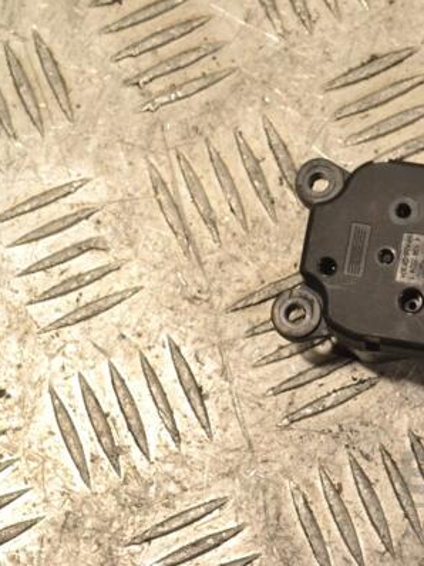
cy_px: 283
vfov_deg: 16.5
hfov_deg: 12.3
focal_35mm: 120
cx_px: 374
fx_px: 1957
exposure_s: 1/400
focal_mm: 55
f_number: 10
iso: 3200
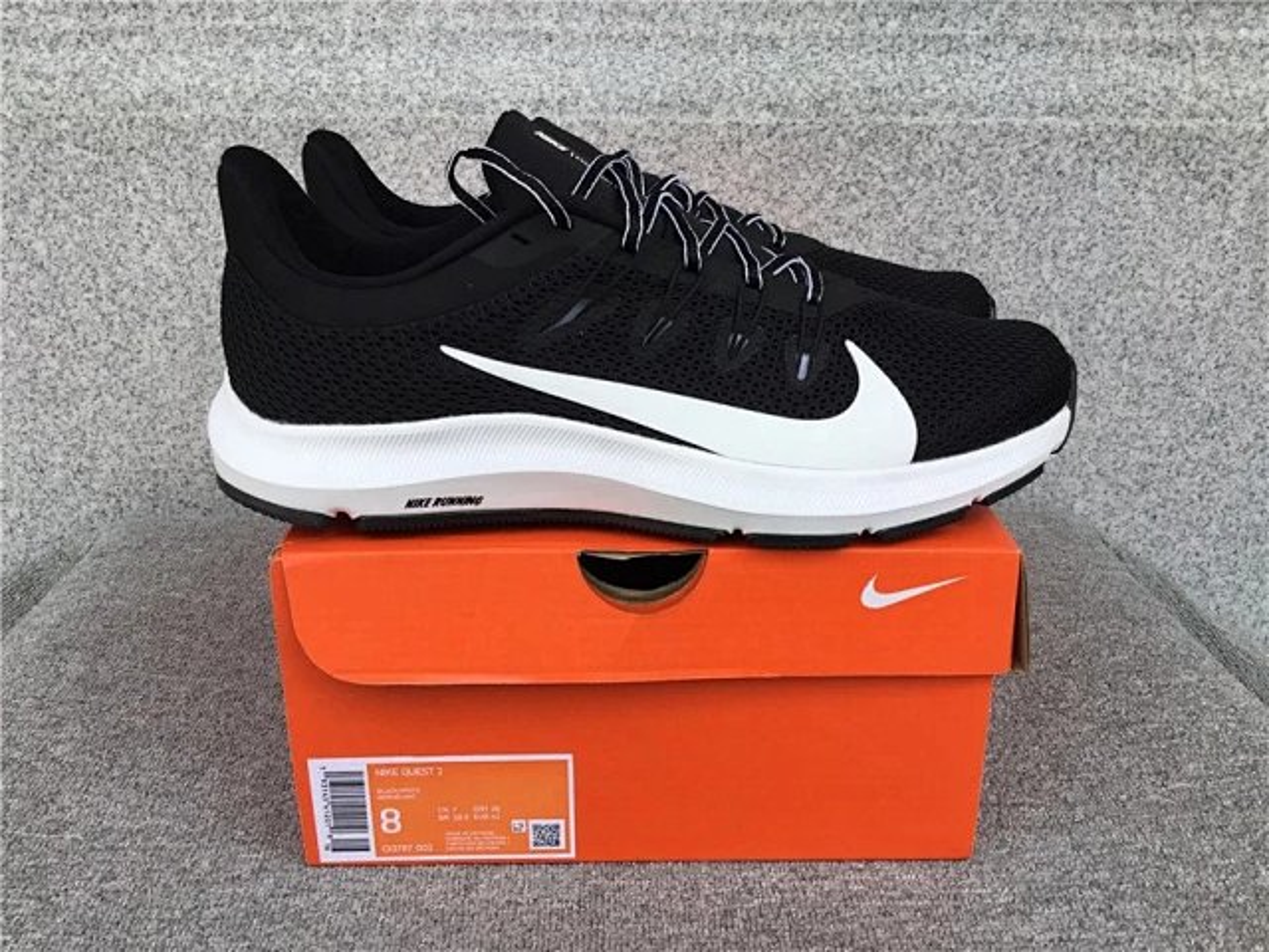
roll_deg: -0.2
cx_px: 634
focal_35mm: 31
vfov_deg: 45.4
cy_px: 476
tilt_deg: -20.2
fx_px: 1136
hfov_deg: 58.4
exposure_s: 1/840
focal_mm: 3.3
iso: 25
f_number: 2.4
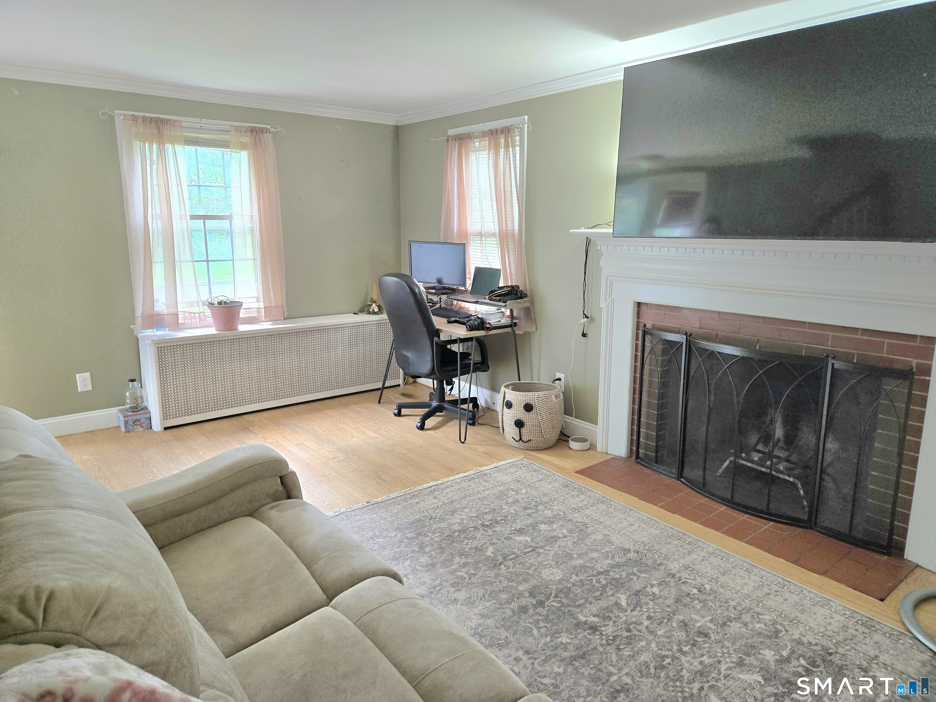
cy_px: 351
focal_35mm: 23
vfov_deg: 58.9
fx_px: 622
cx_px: 468
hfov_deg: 73.9
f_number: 1.8
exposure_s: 1/120
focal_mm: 5.4
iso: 160
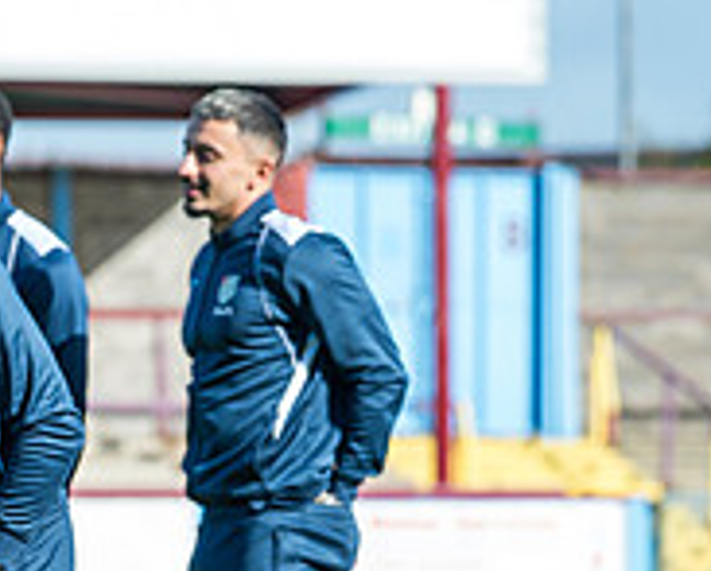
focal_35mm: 467
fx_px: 9843
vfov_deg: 3.3
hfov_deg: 4.1
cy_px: 548
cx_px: 85
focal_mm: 135
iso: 50
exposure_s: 1/500
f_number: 4
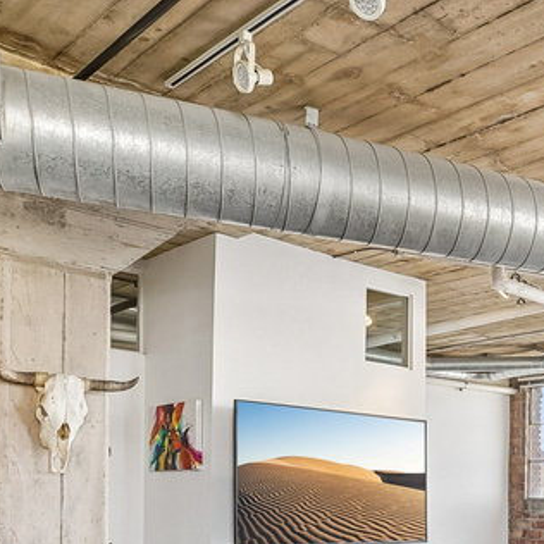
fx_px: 782
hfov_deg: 35.5
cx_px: 515
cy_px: 505
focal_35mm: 44
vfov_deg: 35.7
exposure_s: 1/6
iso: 100
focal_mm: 16
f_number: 8
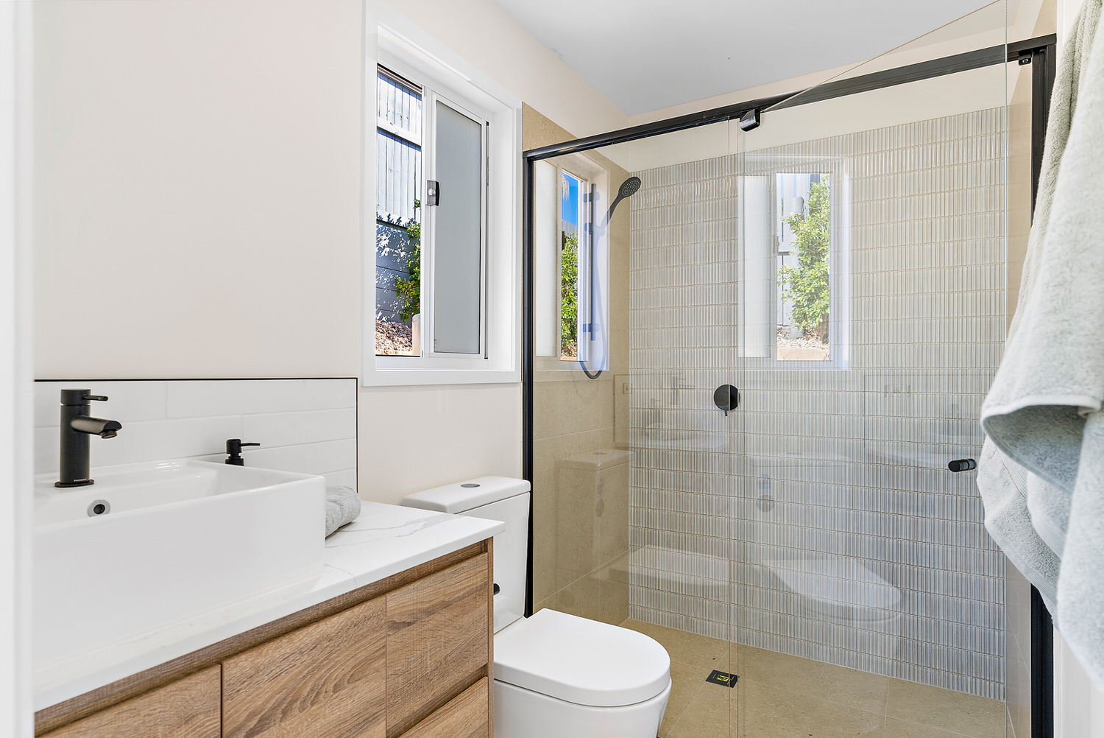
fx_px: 614
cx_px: 552
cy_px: 369
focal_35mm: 20
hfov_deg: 83.9
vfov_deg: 62.0
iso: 400
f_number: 8
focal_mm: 20
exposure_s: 1/8
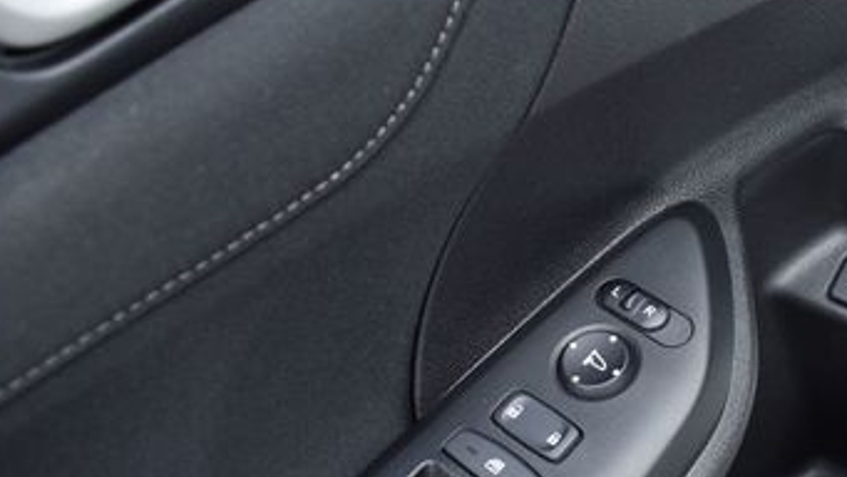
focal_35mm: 53
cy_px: 333
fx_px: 1191
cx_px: 686
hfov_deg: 37.7
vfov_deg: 22.5
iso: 400
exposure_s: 1/250
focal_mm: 18
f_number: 5
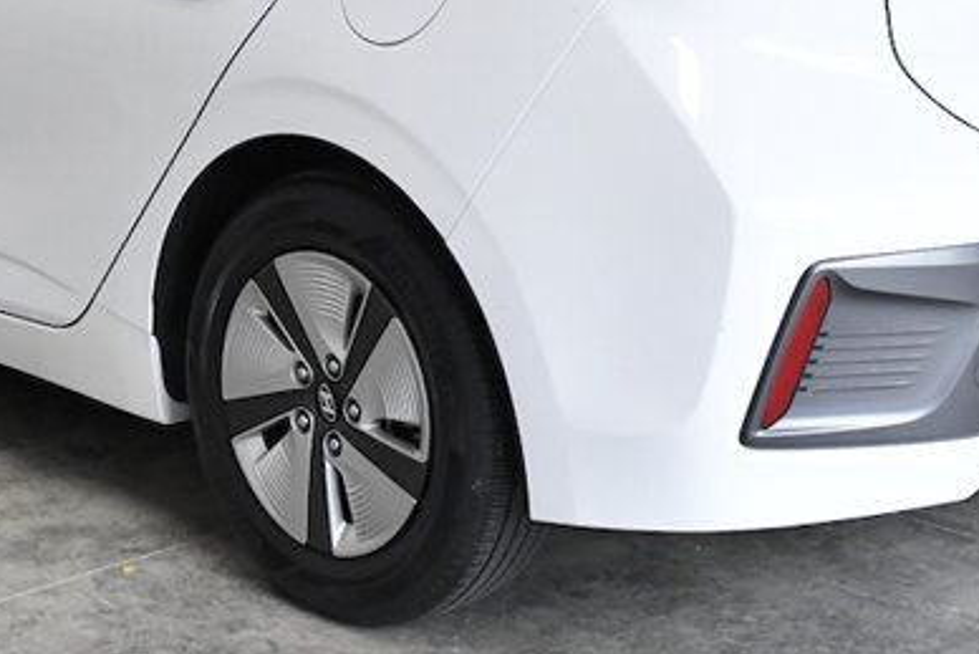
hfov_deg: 21.4
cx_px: 391
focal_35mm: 95
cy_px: -34
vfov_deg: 14.1
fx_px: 2584
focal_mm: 24
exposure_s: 1/2000
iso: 2500
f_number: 4.5
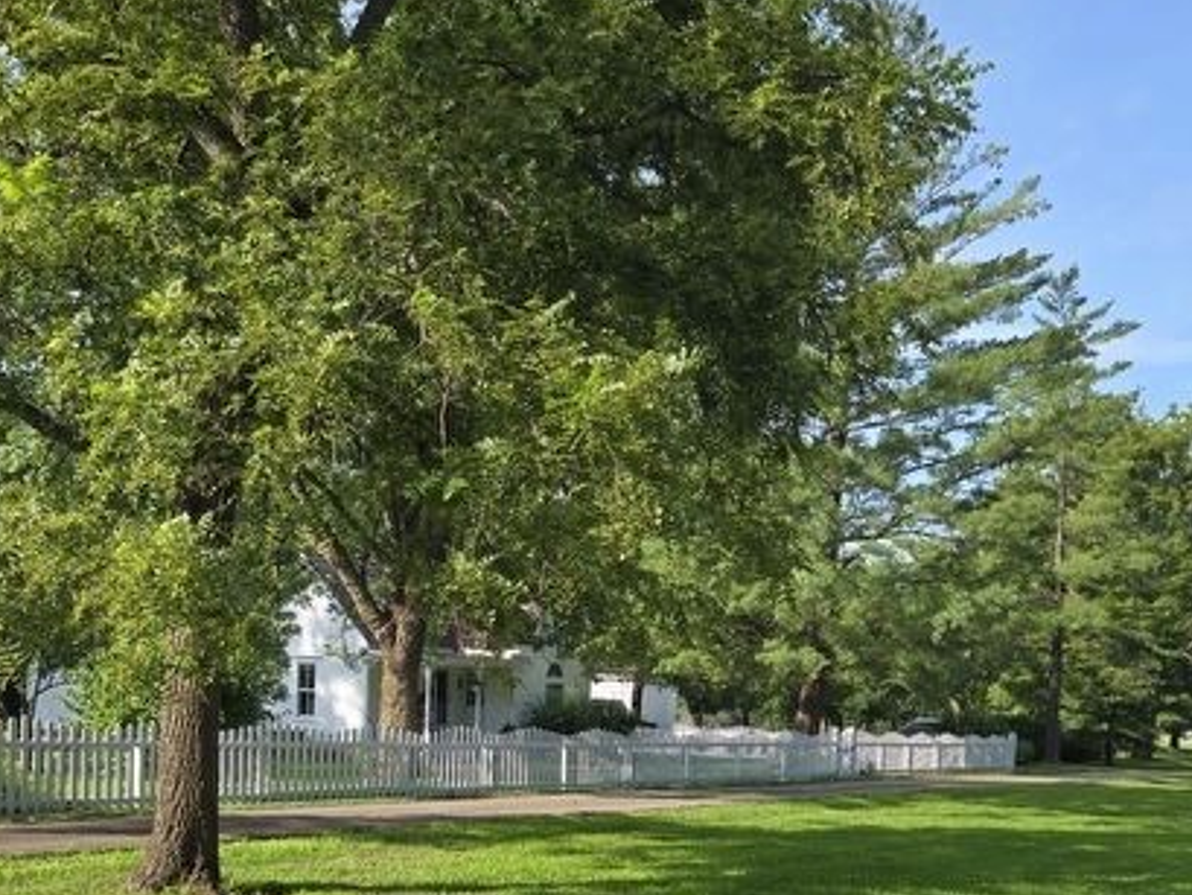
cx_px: 498
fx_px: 1550
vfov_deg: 30.9
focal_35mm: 45
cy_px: 793
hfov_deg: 41.9
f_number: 1.8
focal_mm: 5.4
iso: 25
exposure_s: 1/866
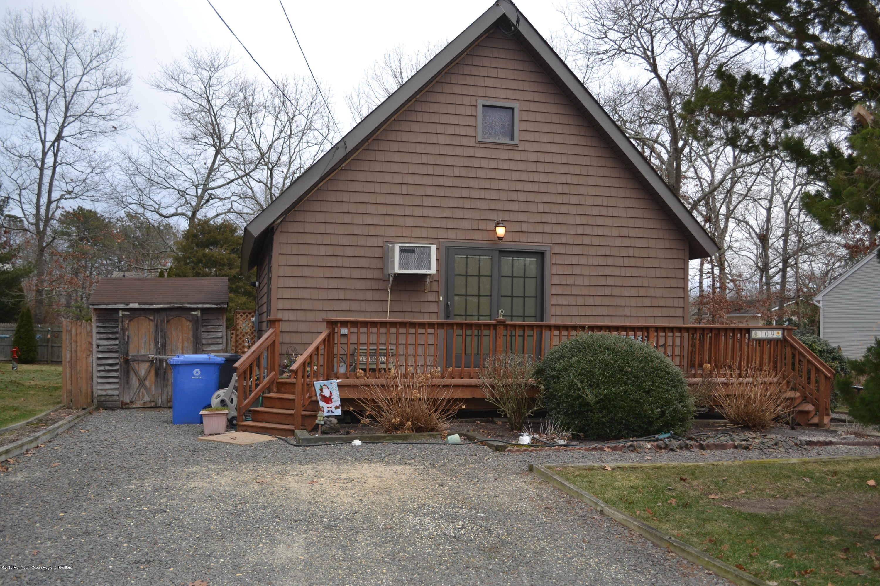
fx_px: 807
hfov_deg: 57.2
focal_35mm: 33
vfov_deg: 40.0
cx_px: 440
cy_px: 293
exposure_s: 1/125
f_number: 4
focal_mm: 22
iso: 110
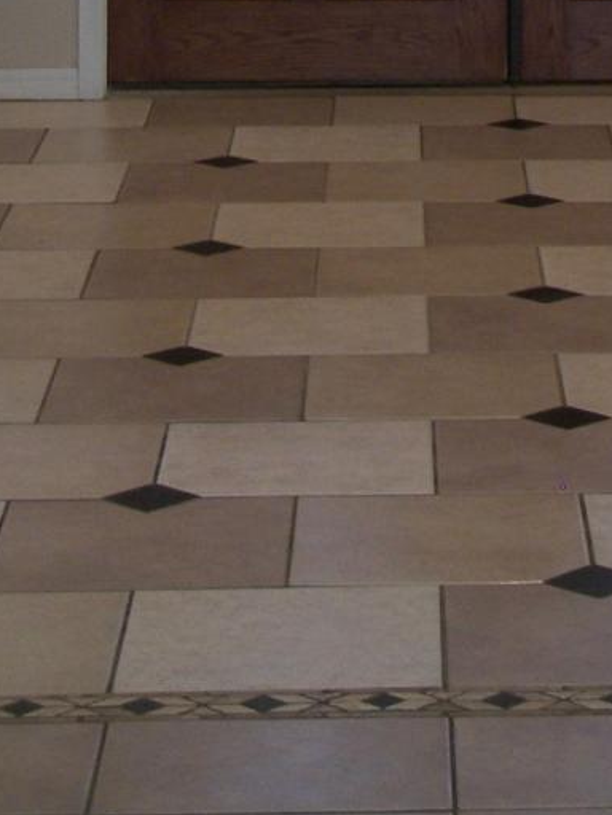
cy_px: -594
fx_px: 3866
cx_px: 599
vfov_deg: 11.3
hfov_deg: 9.0
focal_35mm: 164
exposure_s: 1/10
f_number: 3.2
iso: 100
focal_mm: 8.8
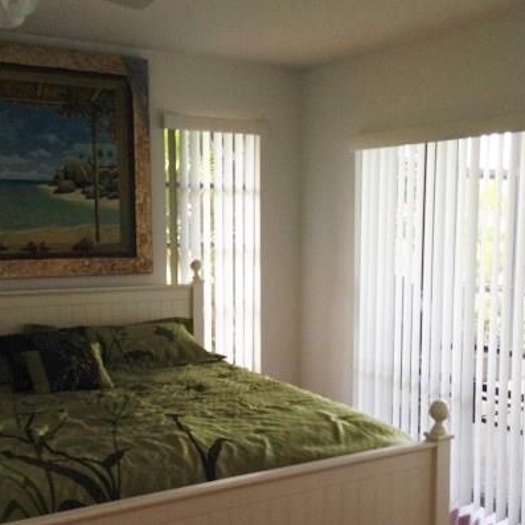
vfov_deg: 36.0
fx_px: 806
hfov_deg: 36.0
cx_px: 291
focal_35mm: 47
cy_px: 308
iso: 50
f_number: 2.4
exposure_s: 1/33
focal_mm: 4.12
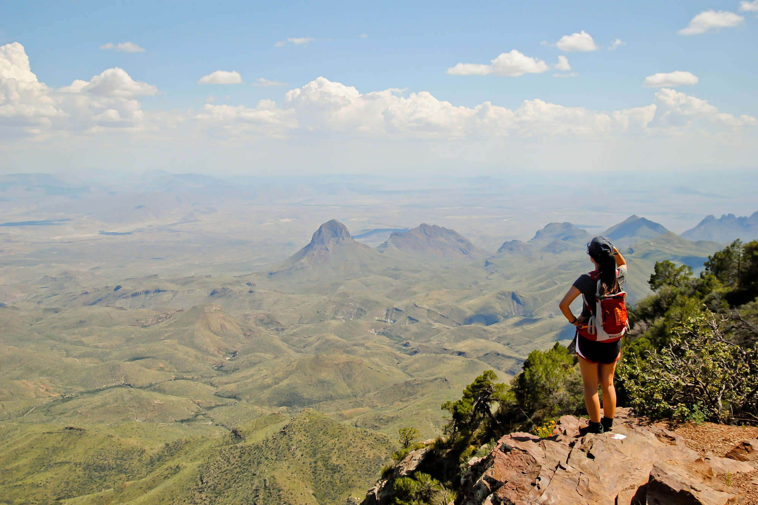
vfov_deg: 33.4
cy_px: 259
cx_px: 370
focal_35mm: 40
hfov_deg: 48.5
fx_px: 842
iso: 200
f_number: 2.8
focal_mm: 26
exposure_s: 1/4000
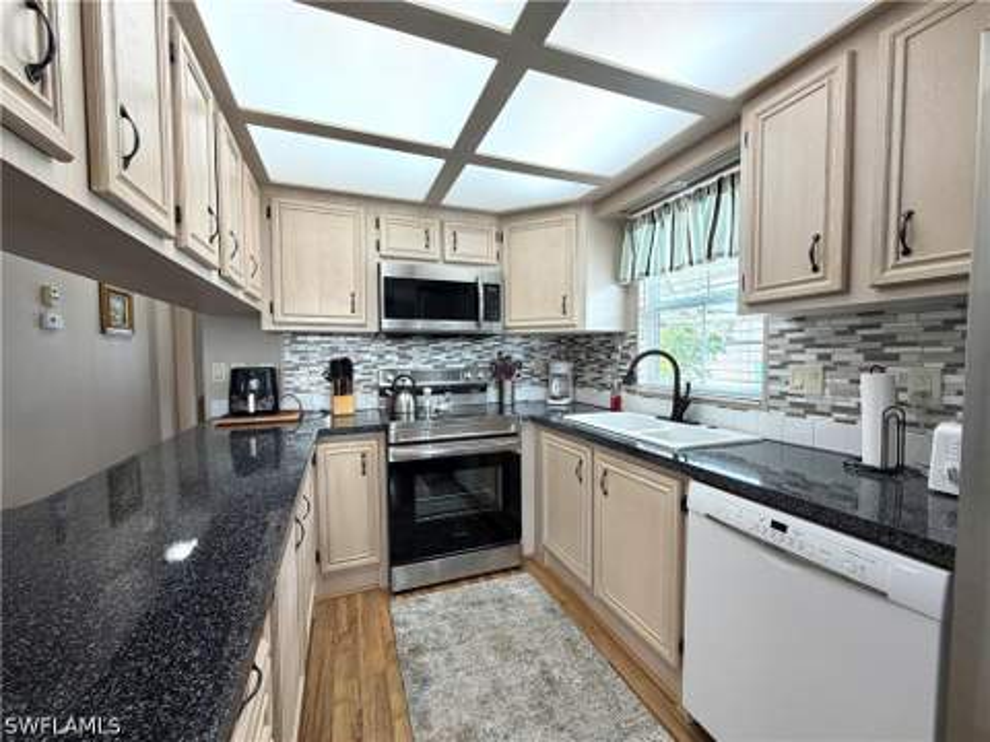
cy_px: 371
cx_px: 495
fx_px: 400
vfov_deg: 85.7
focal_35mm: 14
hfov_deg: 102.1
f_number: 2.2
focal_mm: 2.22
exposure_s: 1/120
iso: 100
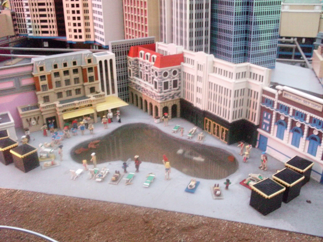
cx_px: 162
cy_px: 121
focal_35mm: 38
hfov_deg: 49.0
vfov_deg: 37.7
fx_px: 355
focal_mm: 6.3
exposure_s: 1/25
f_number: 3.1
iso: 1600
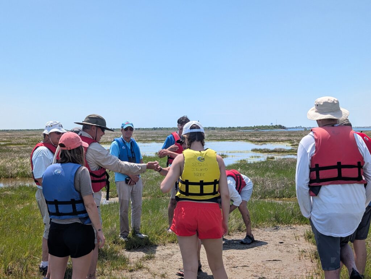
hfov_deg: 38.9
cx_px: 186
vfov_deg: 29.7
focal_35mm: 49
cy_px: 140
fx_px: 526
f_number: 1.68
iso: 30
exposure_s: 1/1266
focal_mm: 6.9
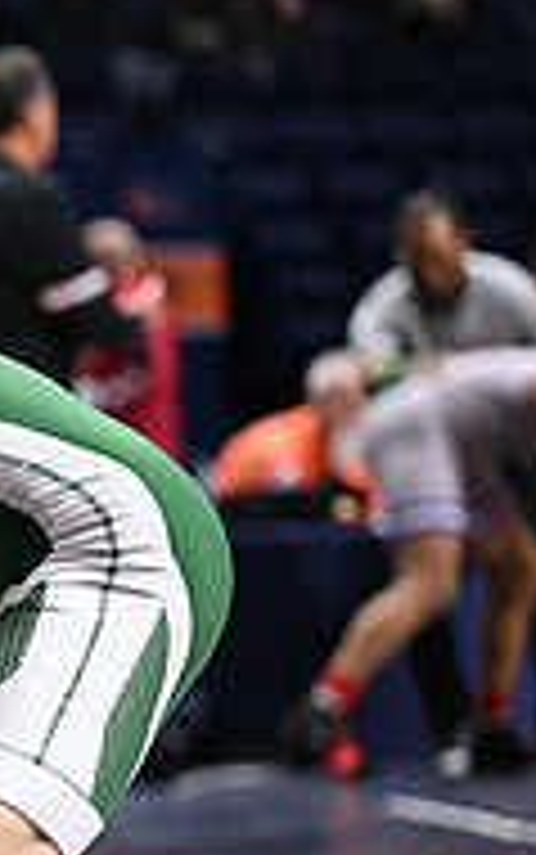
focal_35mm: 318
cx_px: -725
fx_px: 7421
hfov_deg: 4.1
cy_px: 628
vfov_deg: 6.6
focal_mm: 102
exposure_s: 1/1000
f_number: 2.8
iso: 4000
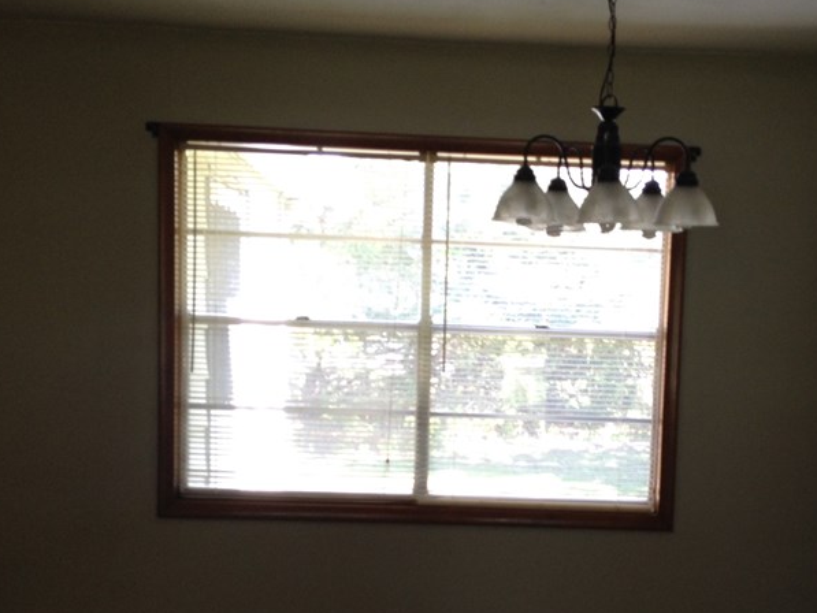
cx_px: 528
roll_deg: -0.7
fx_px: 1416
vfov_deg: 24.2
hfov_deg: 32.0
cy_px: 456
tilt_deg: -9.3
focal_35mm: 60
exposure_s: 1/40
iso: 50
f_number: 2.4
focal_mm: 4.28
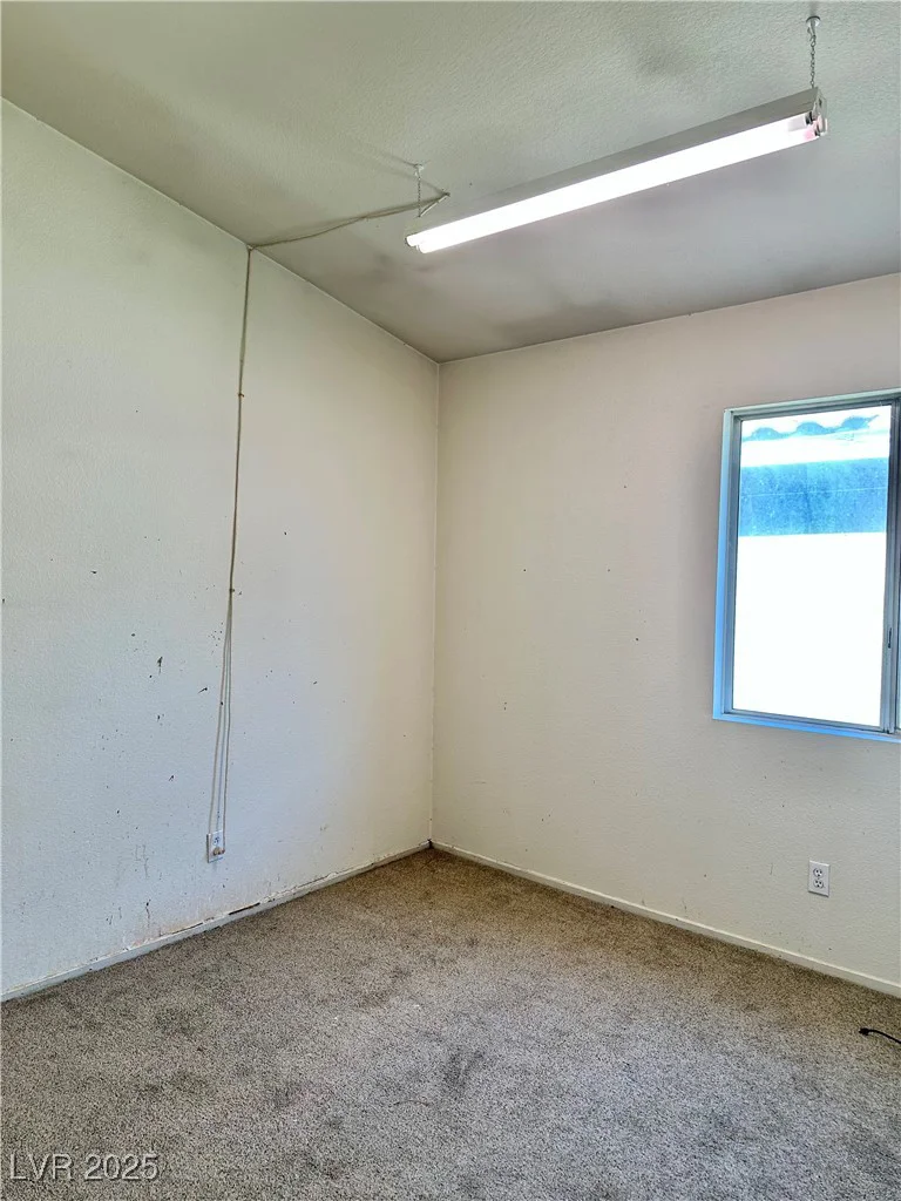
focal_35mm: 24
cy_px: 600
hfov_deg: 56.8
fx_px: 833
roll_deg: -1.6
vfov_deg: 71.6
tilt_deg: -2.3
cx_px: 450
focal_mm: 6.86
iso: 125
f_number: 1.78
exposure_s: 1/120
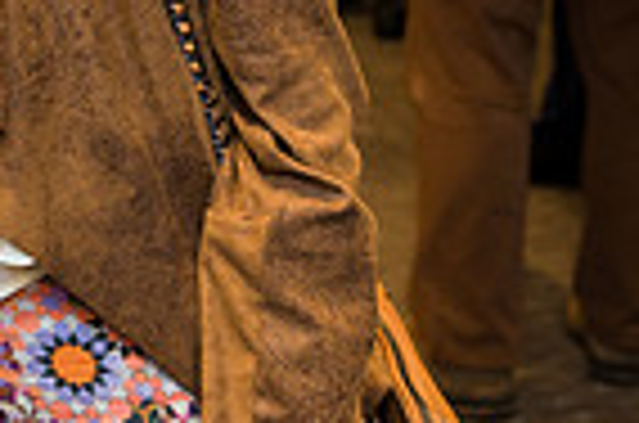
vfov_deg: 9.3
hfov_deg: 13.5
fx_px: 2533
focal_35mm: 143
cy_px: -176
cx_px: -324
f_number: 4
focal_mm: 35
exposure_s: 1/125
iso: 640
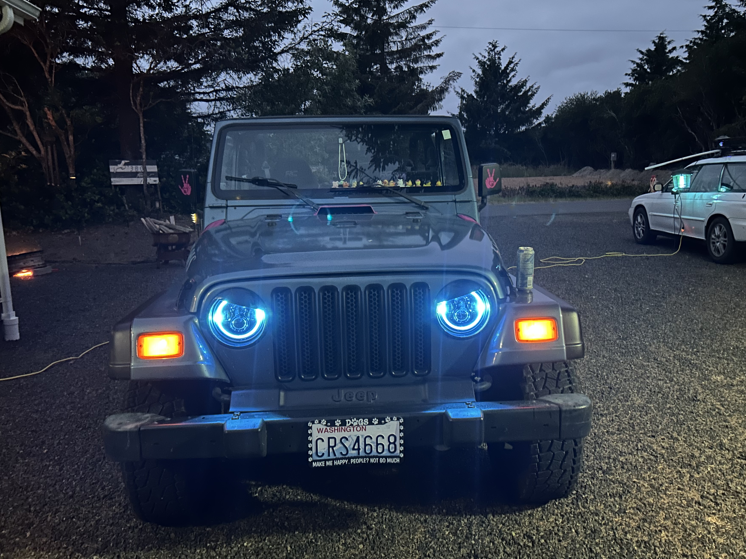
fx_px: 647
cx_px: 381
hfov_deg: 60.0
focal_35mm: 30
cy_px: 255
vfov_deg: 46.8
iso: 640
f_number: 1.5
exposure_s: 1/16
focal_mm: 5.7
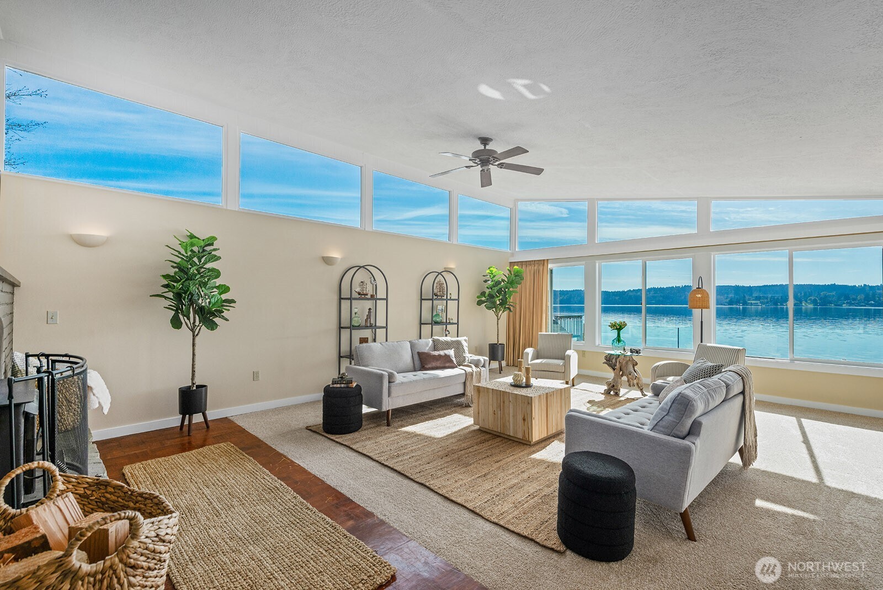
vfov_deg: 70.5
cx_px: 442
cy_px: 295
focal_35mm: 17
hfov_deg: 93.3
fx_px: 417
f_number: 7.1
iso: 640
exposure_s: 1/80
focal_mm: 17
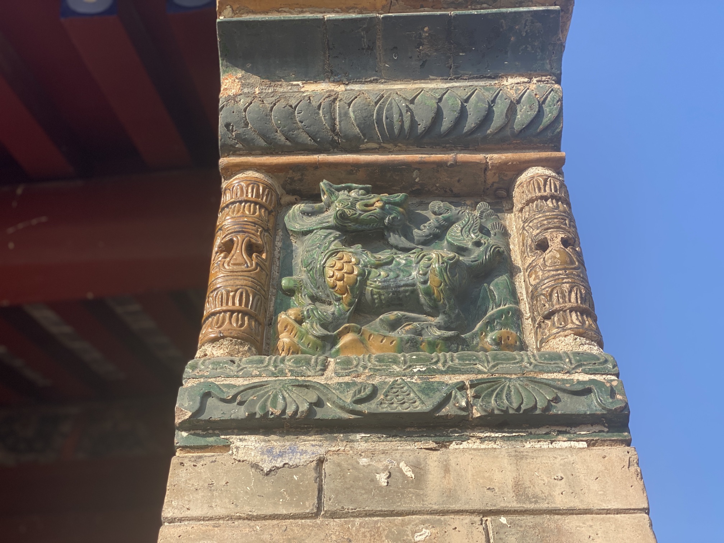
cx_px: 362
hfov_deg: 36.8
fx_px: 1088
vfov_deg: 28.0
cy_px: 272
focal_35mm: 52
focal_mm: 6
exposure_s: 1/716
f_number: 2
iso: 20
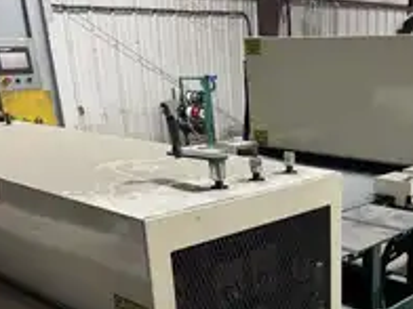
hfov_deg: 37.6
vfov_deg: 28.8
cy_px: 263
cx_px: 327
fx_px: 585
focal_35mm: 49
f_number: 1.8
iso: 160
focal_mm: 6.8
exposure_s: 1/60
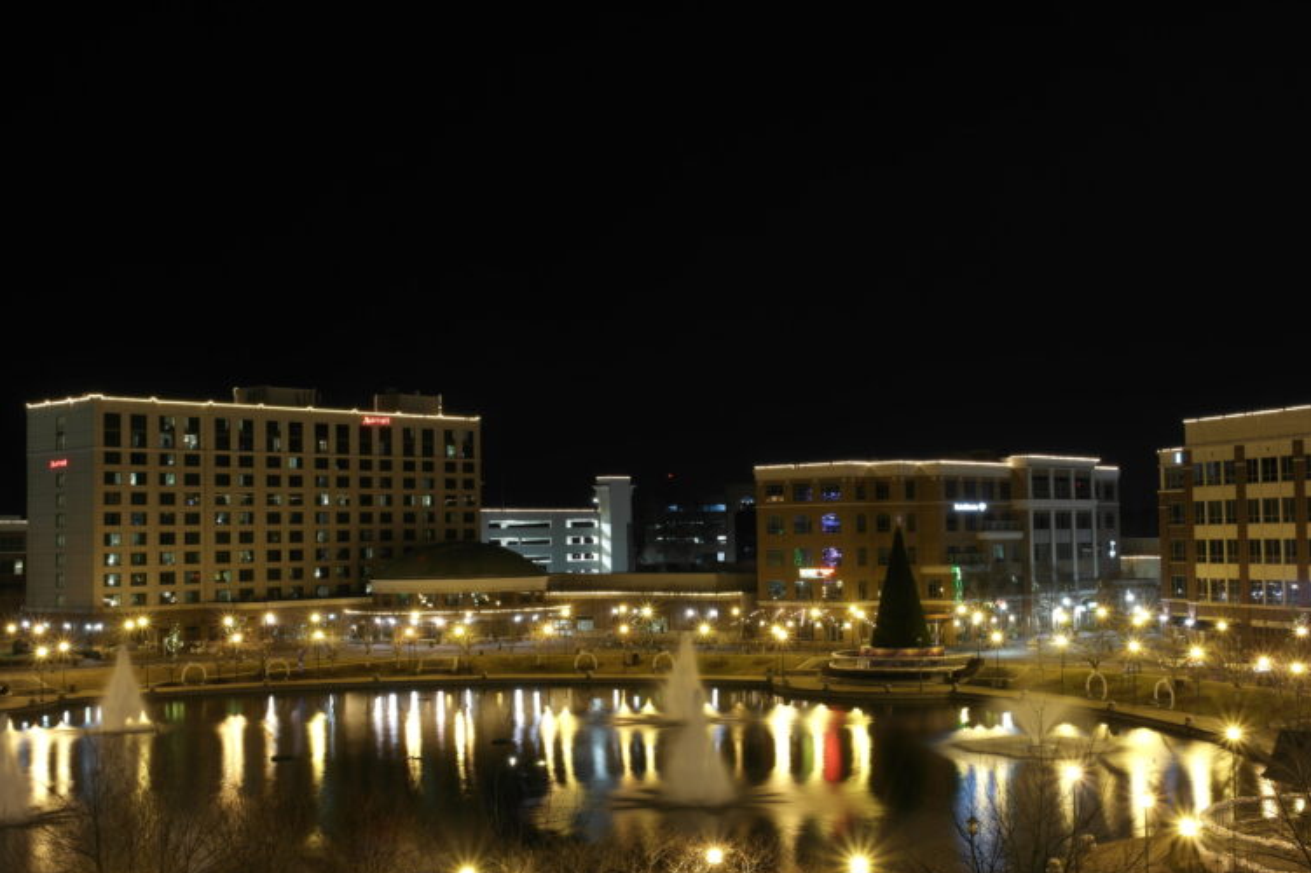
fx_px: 1602
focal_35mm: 44
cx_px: 669
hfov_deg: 44.5
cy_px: 445
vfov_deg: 30.5
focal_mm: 28
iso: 100
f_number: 16
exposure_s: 15
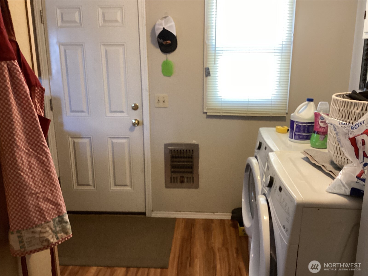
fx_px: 330
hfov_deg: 58.4
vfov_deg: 45.4
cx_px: 184
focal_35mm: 31
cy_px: 138
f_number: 2.4
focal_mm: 3.3
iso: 250
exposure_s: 1/60
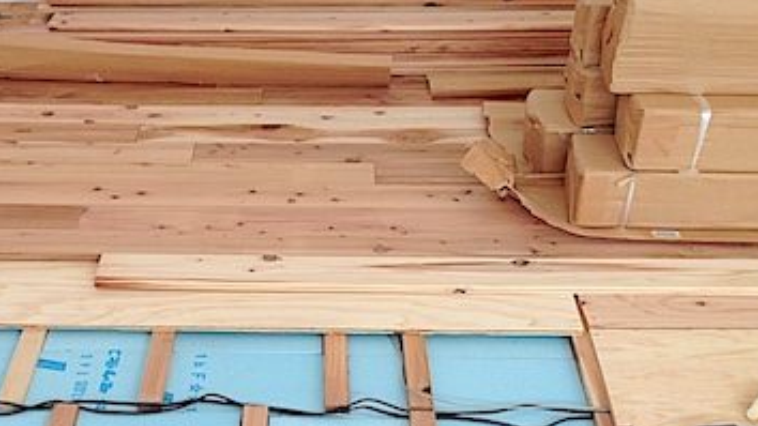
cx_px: 259
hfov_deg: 34.1
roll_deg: +4.6
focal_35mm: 61
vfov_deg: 19.1
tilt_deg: -38.2
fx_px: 1226
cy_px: 445
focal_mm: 4.12
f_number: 2.4
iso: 50
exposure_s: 1/24
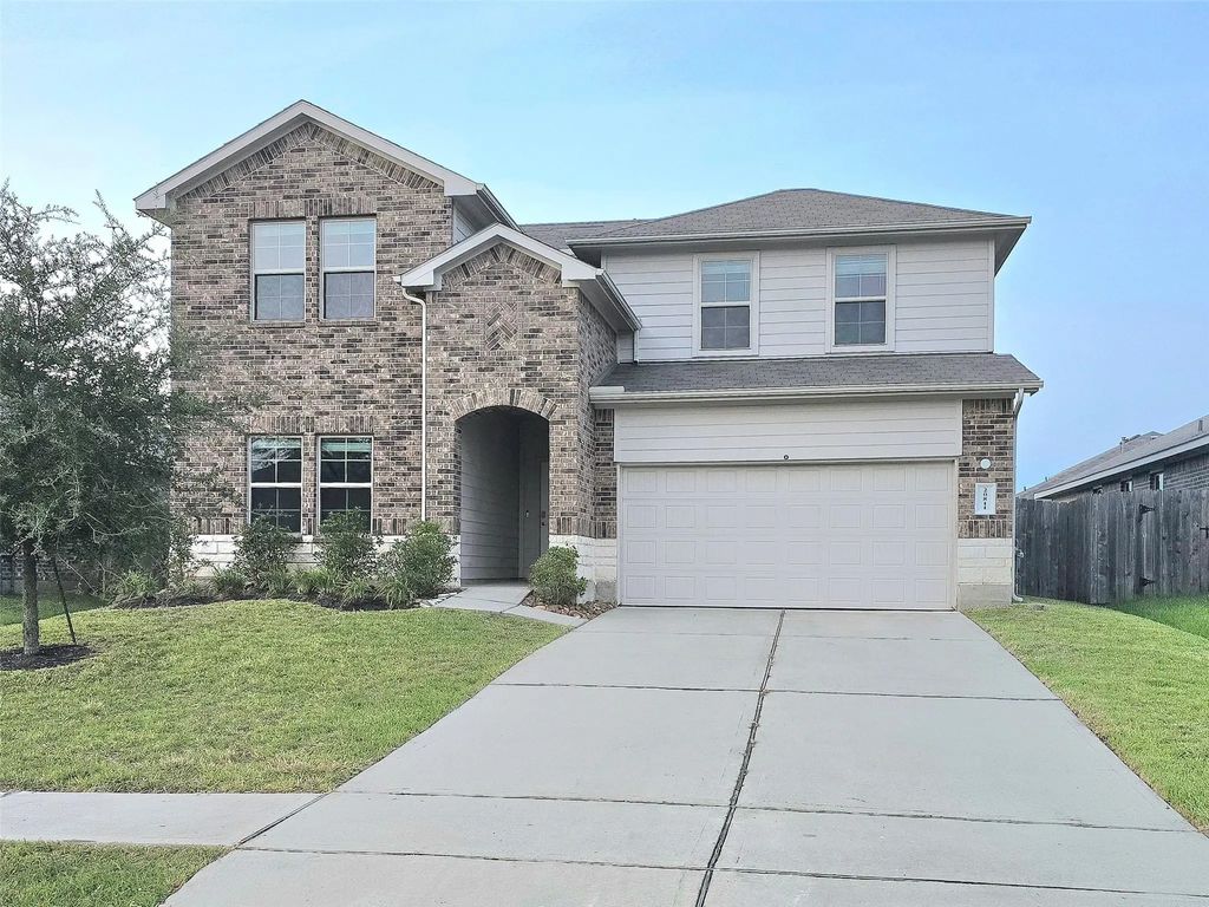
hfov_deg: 73.9
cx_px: 604
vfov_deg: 58.9
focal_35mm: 23
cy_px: 454
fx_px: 803
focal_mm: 6.3
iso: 320
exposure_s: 1/120
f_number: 1.7
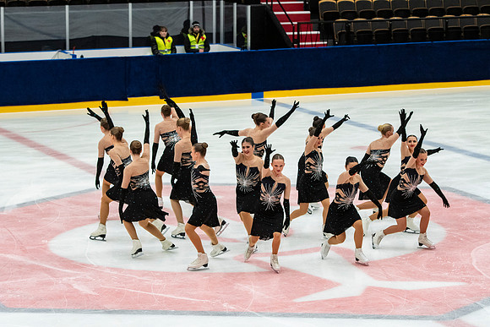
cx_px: 245
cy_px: 164
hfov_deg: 14.9
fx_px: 1879
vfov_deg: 9.9
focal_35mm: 138
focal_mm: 92
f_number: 4
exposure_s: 1/500
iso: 1400
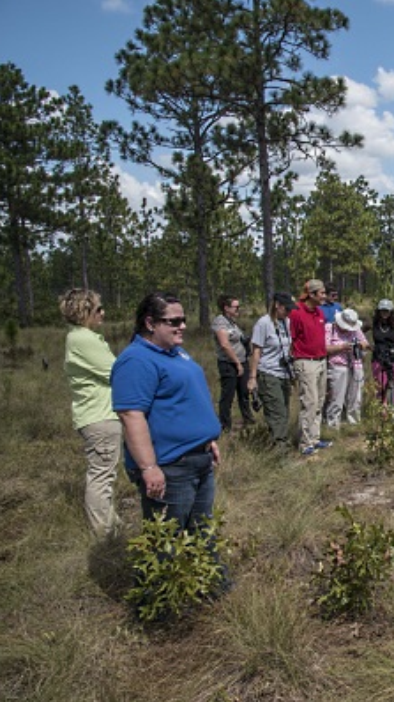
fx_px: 707
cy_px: 352
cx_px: 518
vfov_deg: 52.8
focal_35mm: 38
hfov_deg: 26.3
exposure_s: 1/250
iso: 200
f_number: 8
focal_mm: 24
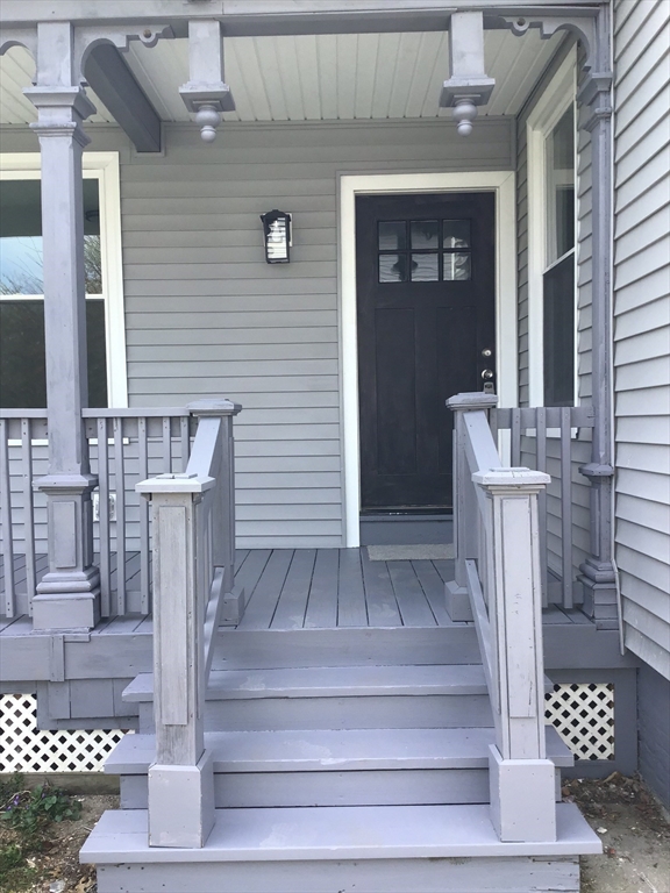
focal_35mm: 31
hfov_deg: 45.4
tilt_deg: -0.9
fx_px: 800
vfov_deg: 58.4
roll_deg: +1.0
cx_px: 335
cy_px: 446
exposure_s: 1/270
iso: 25
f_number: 2.4
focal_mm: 3.3
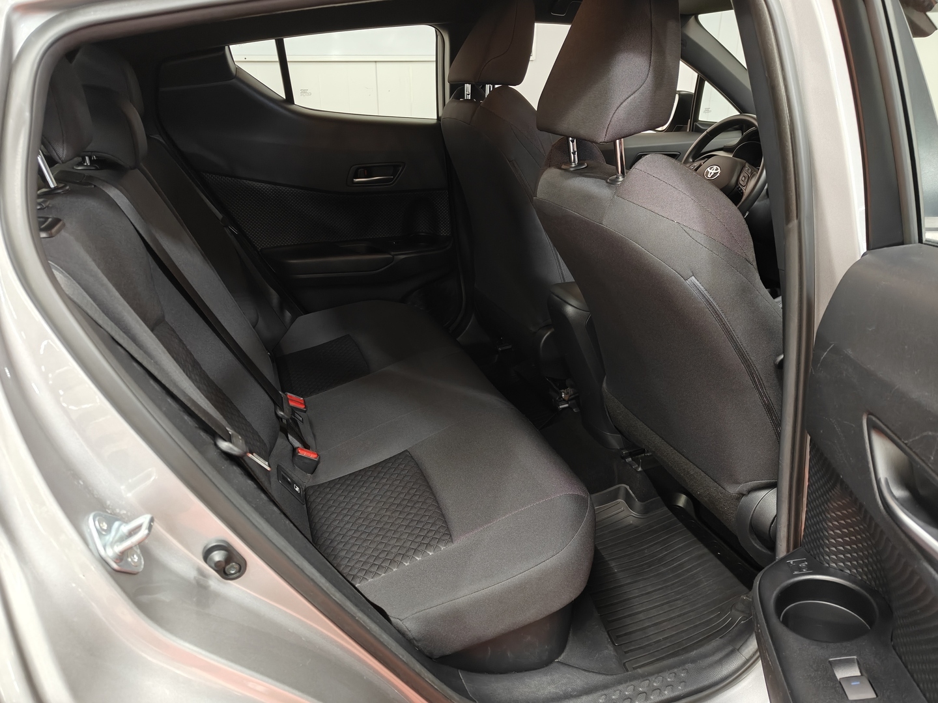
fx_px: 650
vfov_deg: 56.8
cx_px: 469
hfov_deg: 71.6
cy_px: 352
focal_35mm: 24
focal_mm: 5.59
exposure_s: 1/44
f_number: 1.8
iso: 160
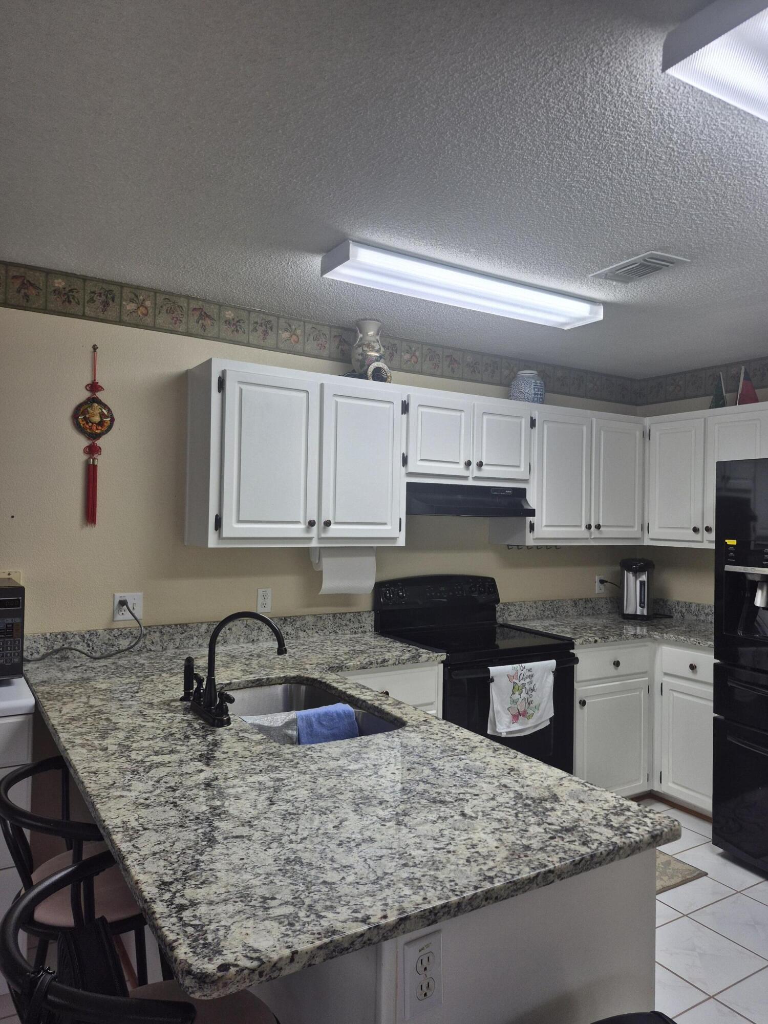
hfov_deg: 58.9
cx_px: 384
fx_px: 680
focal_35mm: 23
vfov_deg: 73.9
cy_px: 512
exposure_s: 1/120
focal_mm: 5.4
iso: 40
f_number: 1.8
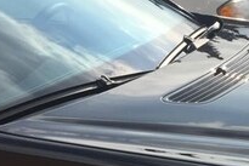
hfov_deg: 19.9
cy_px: 259
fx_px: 671
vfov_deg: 13.2
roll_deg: +1.9
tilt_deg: -26.4
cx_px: 290
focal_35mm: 97
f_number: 2.2
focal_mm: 4.15
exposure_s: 1/2198
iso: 32
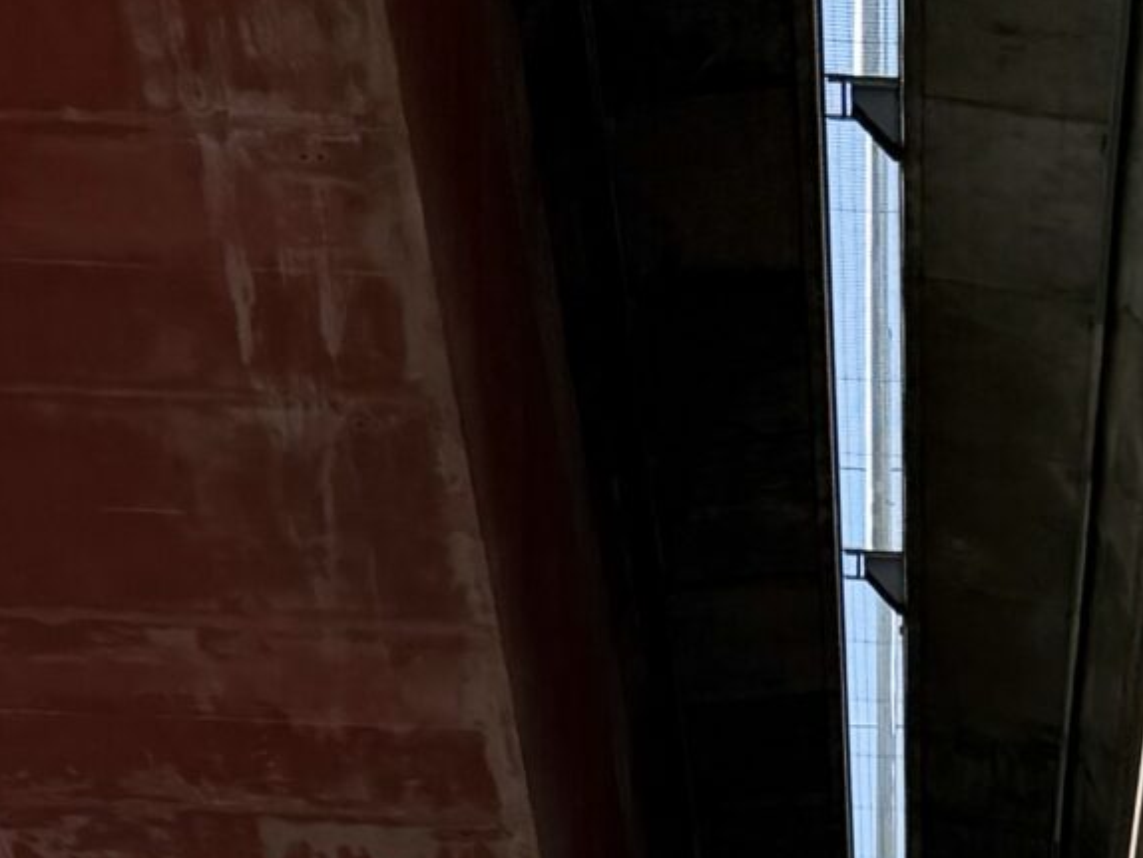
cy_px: 1678
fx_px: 3535
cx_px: 1350
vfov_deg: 12.3
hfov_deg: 17.6
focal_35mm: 107
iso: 80
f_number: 1.78
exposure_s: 1/3759
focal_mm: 6.76
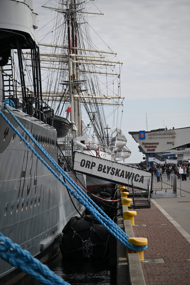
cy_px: 142
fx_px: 950
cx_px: 95
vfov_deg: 17.1
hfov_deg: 11.4
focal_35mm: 120
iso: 400
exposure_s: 1/4000
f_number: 4
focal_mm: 120
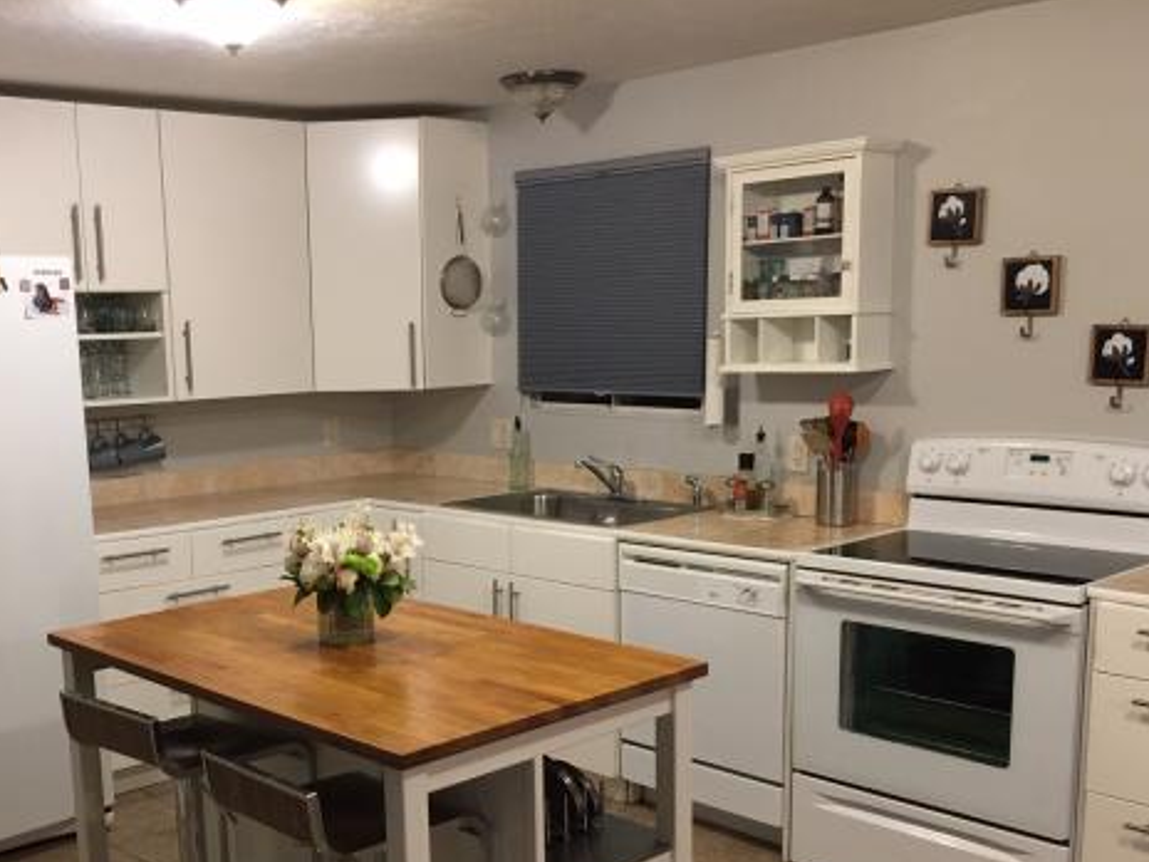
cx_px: 416
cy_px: 575
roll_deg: +1.2
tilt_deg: -10.6
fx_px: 1328
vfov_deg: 35.6
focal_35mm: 40
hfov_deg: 46.3
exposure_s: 1/15
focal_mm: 4.15
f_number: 2.2
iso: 80
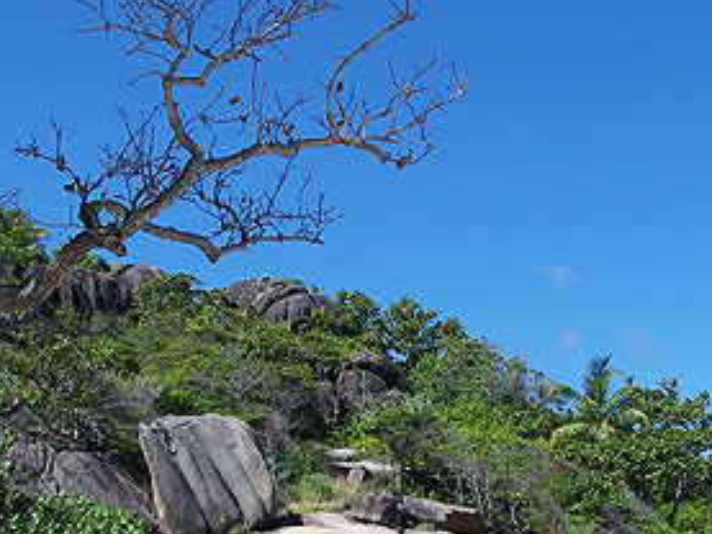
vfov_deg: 22.6
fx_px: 1338
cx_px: 450
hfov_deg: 29.7
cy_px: 331
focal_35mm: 65
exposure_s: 1/750
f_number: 4
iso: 80
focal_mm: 6.7
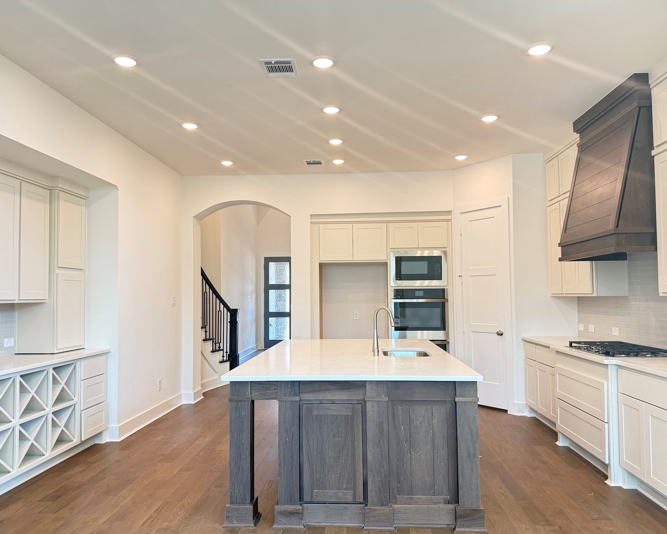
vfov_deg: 54.9
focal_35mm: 26
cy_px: 273
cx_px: 336
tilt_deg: +3.2
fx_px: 513
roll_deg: +0.1
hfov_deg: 66.0
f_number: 1.78
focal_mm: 6.76
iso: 200
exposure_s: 1/120
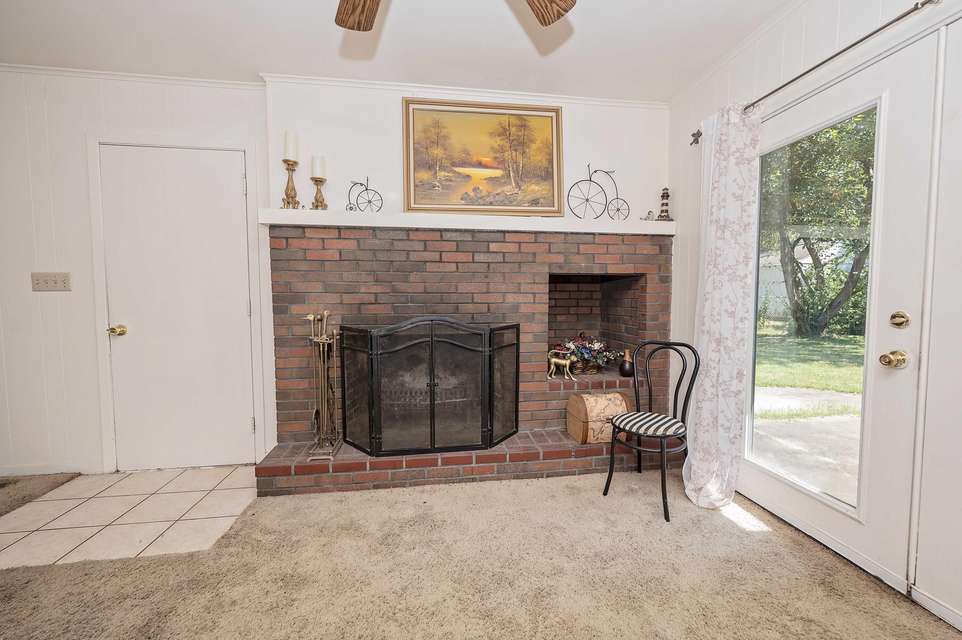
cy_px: 320
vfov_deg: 81.1
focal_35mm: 14
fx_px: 374
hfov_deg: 104.3
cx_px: 481
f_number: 4.5
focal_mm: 14
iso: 160
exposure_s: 1/200
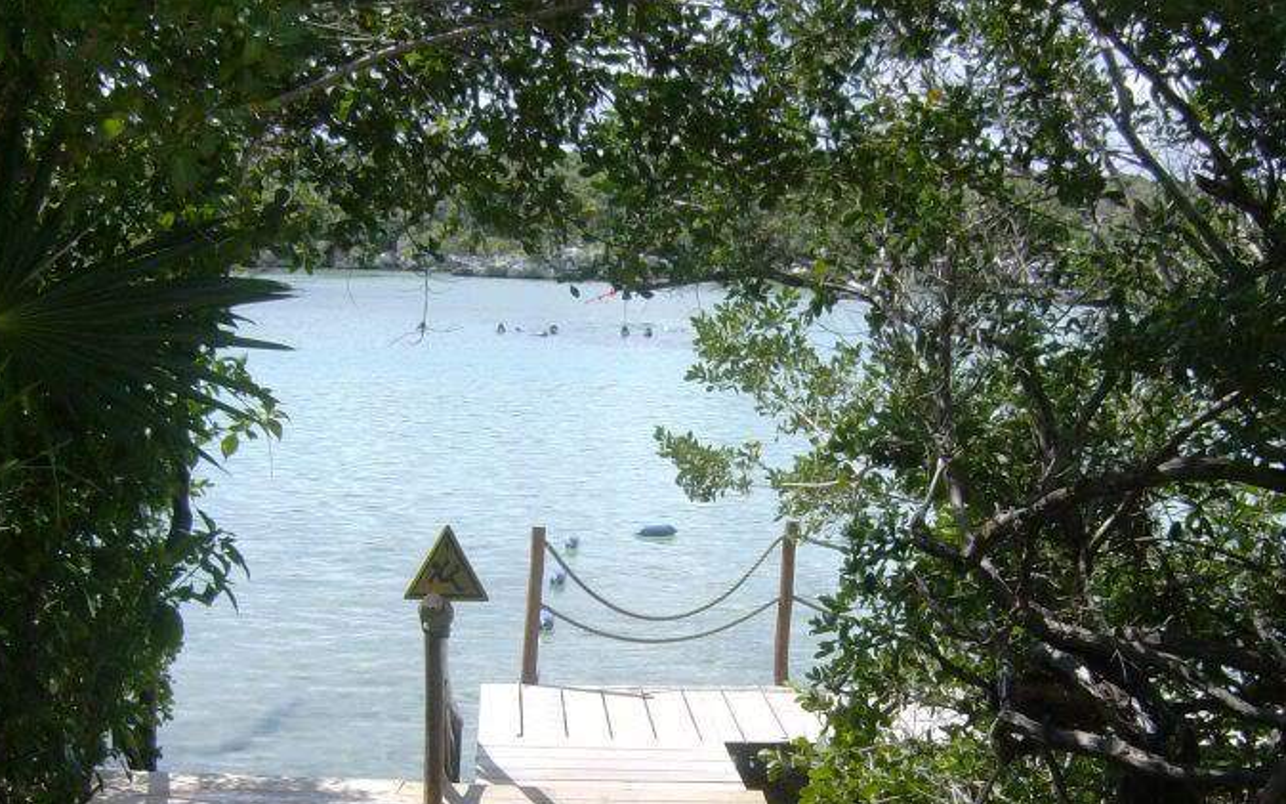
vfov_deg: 22.1
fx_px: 2032
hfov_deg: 35.0
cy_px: 642
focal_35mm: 58
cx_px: 768
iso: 100
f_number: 4.7
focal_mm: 6
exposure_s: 1/539
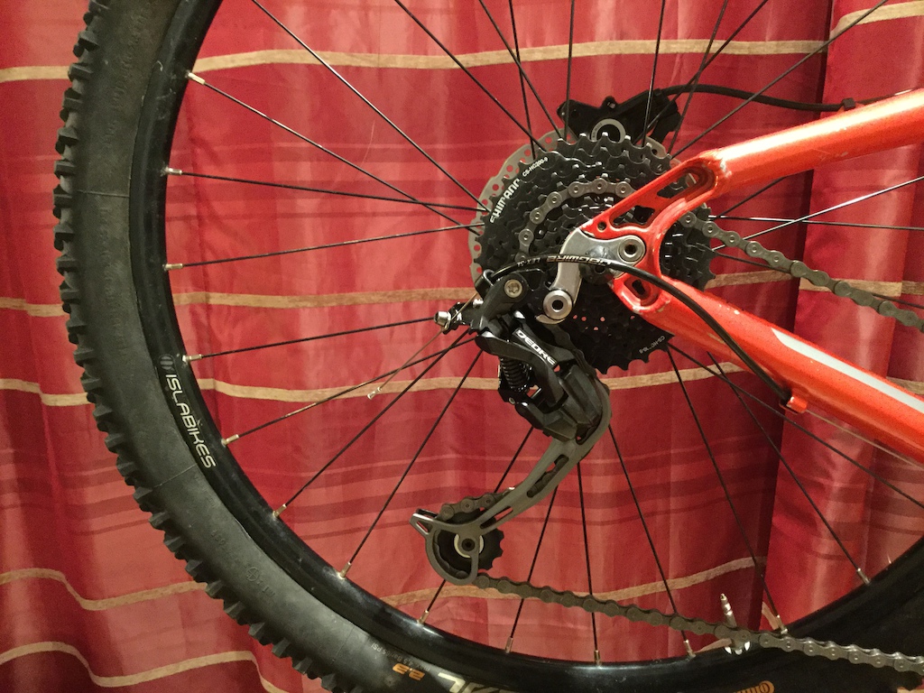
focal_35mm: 31
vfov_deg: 45.4
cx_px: 462
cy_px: 346
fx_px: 827
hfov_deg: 58.4
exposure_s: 1/17
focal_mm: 3.3
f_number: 2.4
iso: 640
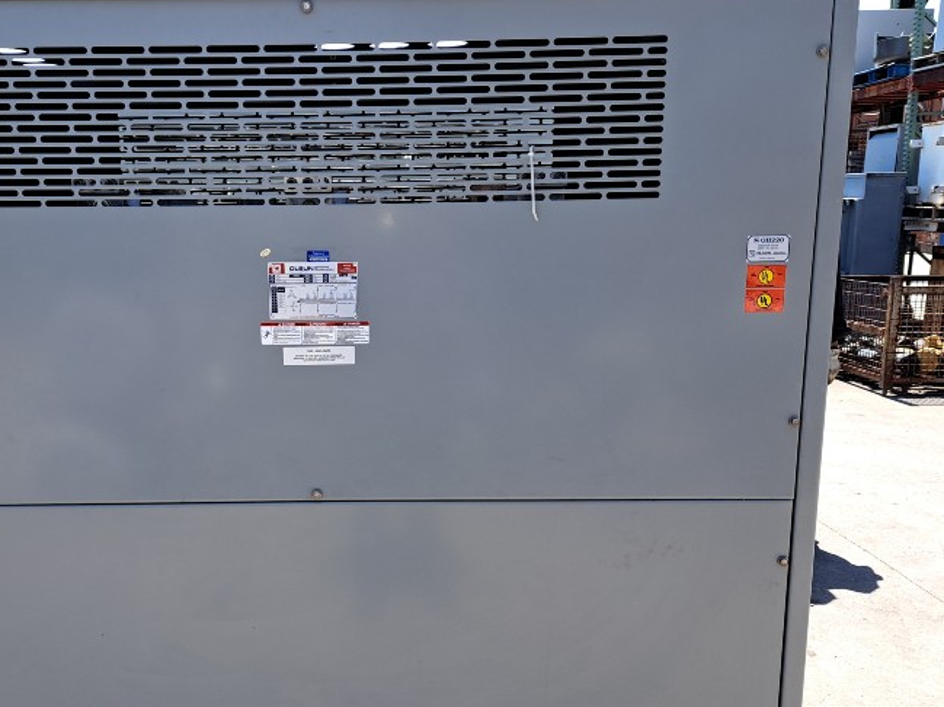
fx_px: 1008
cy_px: 454
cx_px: 358
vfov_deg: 38.3
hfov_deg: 49.7
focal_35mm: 37
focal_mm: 5.23
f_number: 1.8
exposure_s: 1/350
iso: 50
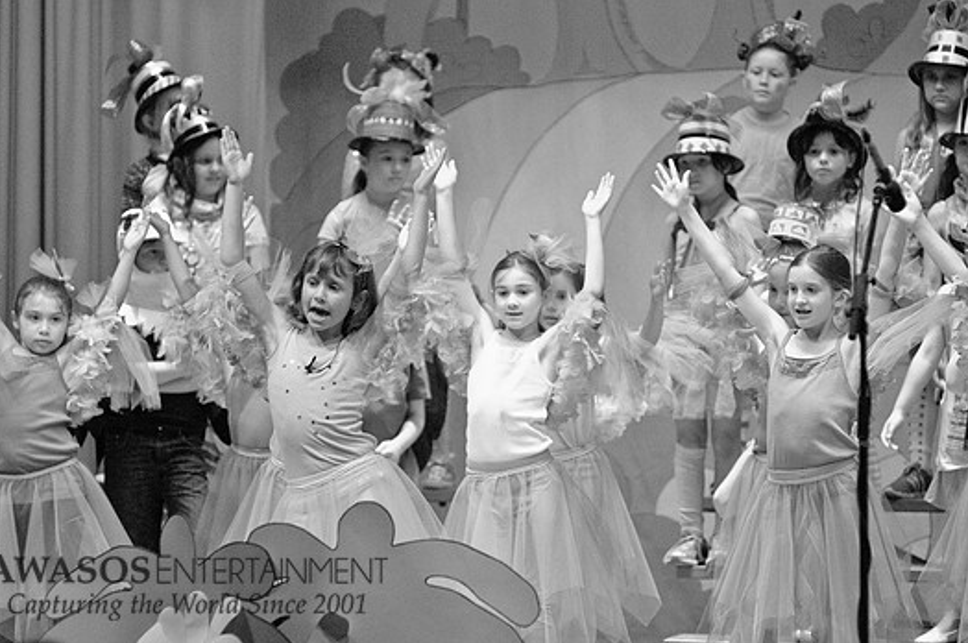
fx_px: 6917
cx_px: 482
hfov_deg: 8.0
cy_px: 291
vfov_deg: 5.3
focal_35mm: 258
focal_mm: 155
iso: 4500
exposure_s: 1/125
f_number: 2.8
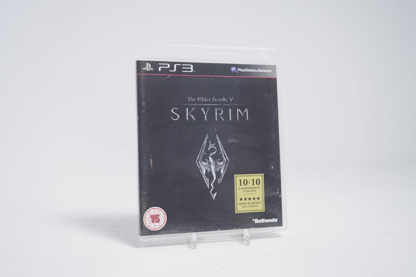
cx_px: 208
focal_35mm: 36
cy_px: 138
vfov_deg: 36.9
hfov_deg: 53.1
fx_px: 416
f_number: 5.6
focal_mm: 36
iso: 100
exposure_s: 1/4
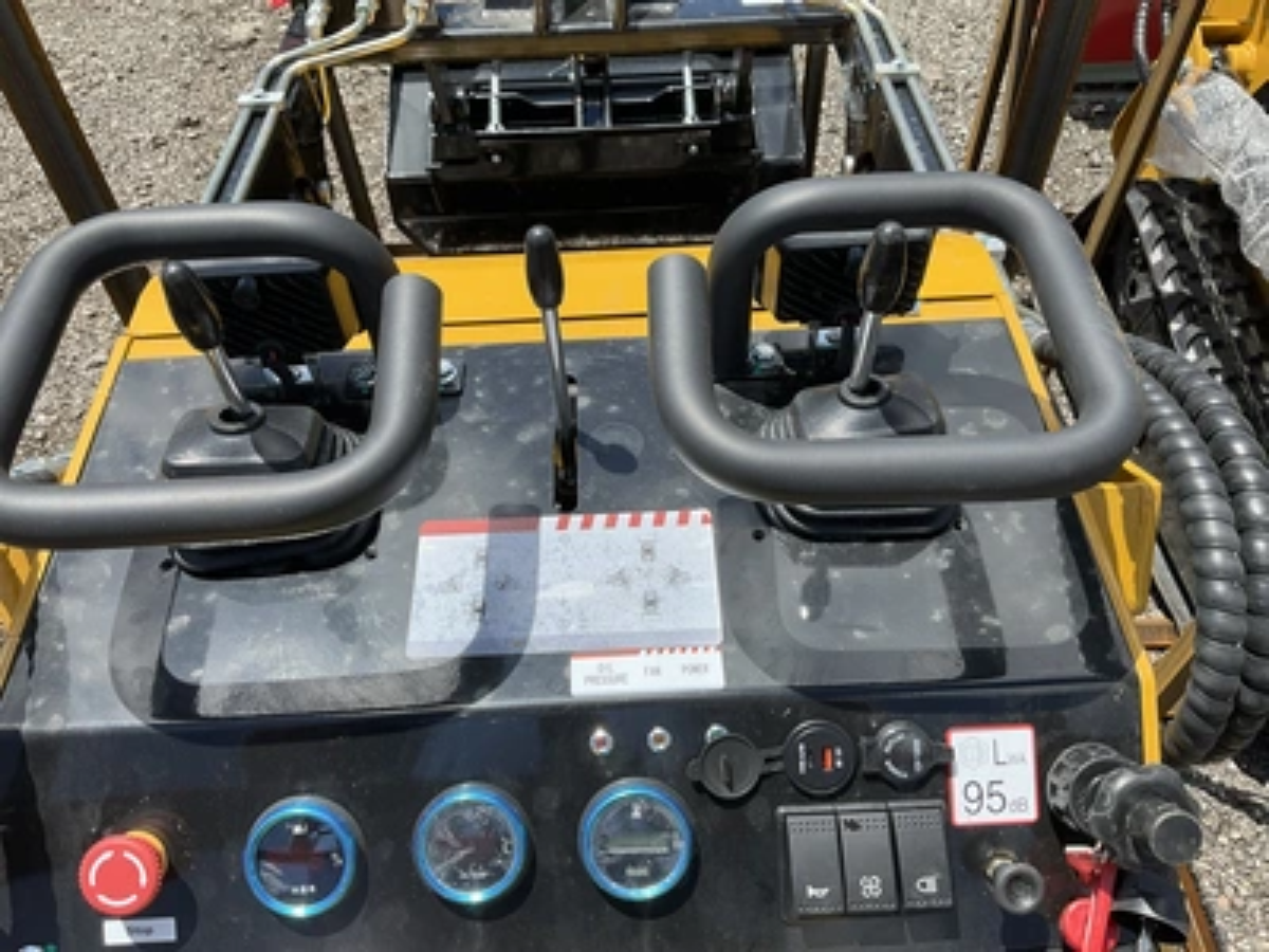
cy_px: 476
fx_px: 1063
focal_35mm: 29
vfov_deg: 48.2
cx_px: 634
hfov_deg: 61.7
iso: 25
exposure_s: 1/1250
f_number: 1.8
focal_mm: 3
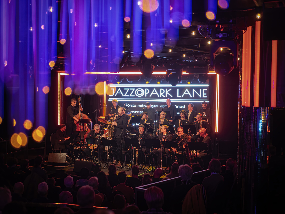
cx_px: 142
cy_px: 107
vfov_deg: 29.1
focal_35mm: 50
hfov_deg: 38.2
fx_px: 412
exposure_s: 1/250
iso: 1000
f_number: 1.2
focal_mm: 25
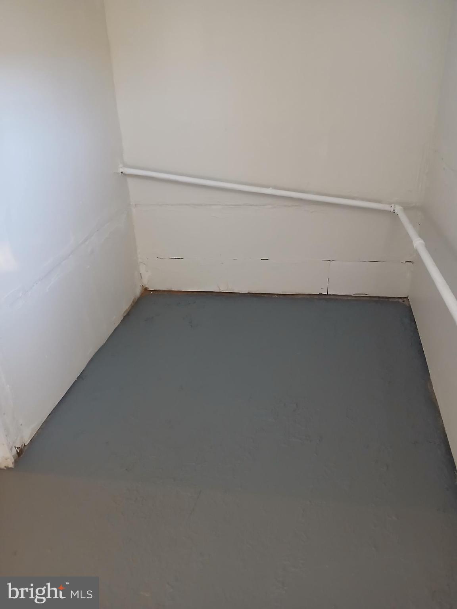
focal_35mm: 26
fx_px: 458
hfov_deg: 53.1
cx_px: 228
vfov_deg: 67.3
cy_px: 304
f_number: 1.8
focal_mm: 3.98
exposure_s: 1/20
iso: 500
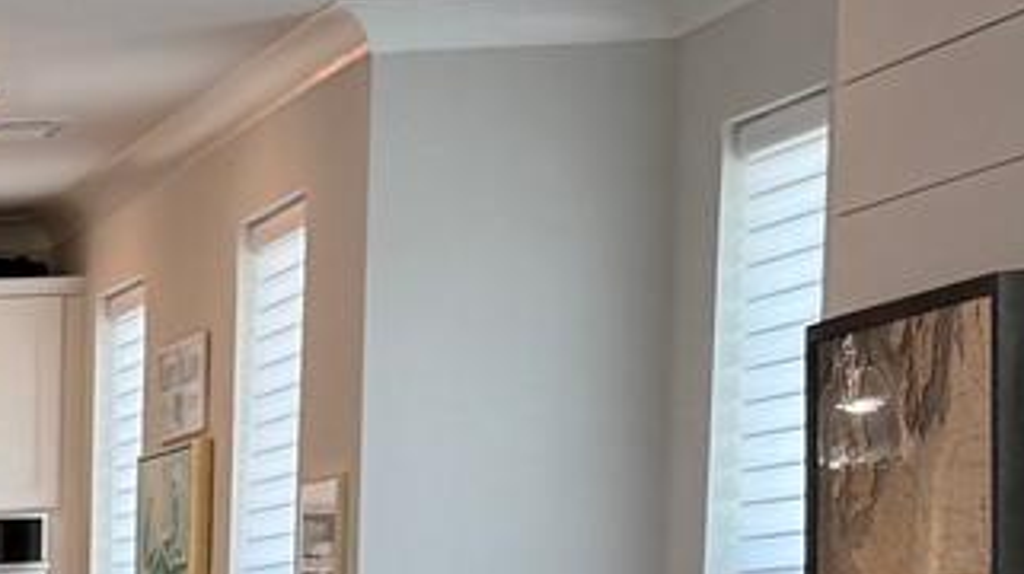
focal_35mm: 167
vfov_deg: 6.9
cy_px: 1314
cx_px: -858
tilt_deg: -7.7
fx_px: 4531
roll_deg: +1.0
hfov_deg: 11.8
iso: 100
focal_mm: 6.76
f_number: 1.78
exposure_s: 1/161
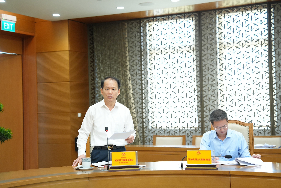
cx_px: 140
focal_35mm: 70
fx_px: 546
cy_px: 94
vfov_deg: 19.5
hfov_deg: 28.8
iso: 1600
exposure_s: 1/250
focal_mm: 70
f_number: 2.8
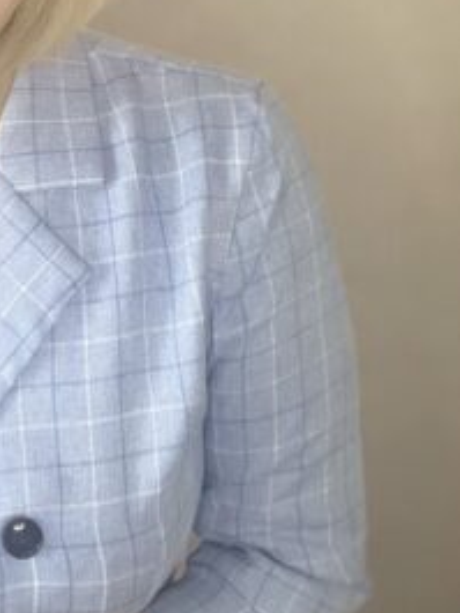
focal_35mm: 68
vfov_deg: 28.1
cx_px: -58
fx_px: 1204
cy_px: 143
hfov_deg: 20.5
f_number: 2.2
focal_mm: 2.71
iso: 400
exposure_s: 1/56
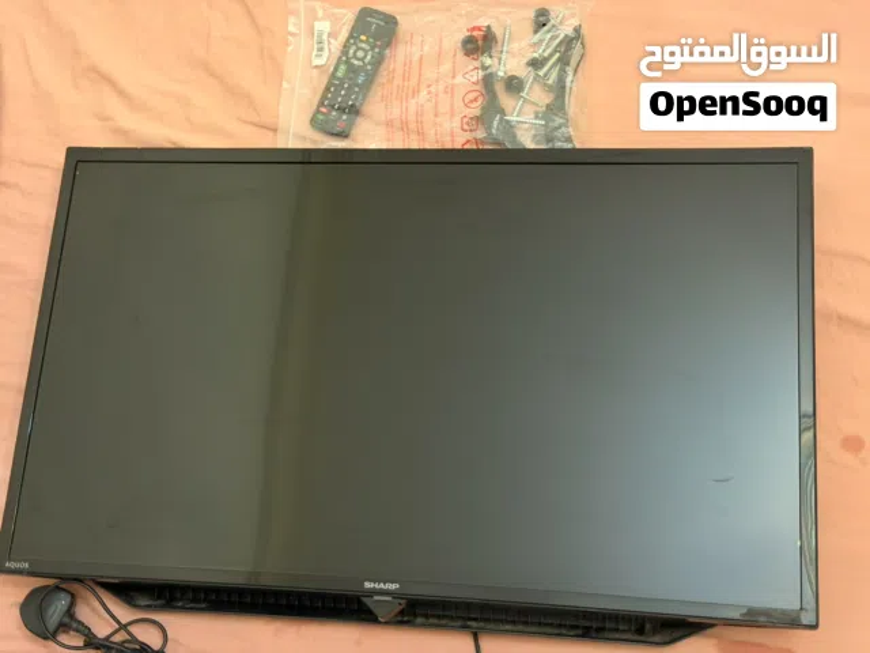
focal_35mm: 48
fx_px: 1206
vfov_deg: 30.3
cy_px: 326
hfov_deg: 39.7
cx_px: 435
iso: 640
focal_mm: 6.76
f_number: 1.78
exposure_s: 1/20
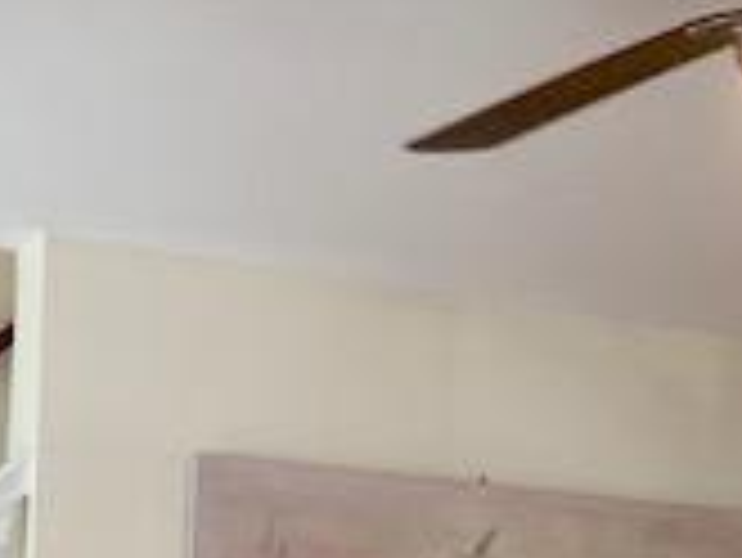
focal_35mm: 101
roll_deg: -1.9
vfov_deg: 13.6
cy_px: 891
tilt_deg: -3.1
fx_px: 2167
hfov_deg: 19.4
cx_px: 310
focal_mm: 4.25
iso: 125
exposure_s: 1/60
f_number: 1.8
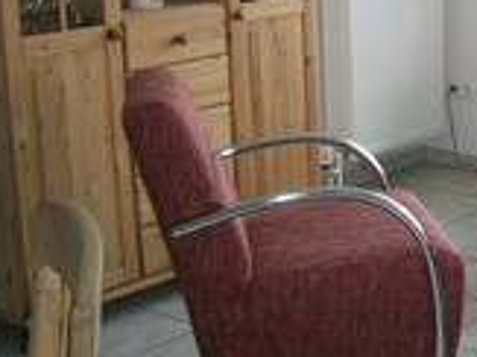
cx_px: 544
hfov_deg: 21.4
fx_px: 1184
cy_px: 97
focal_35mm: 86
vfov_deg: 17.1
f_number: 2.8
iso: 66
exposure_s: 1/29.4
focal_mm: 5.4
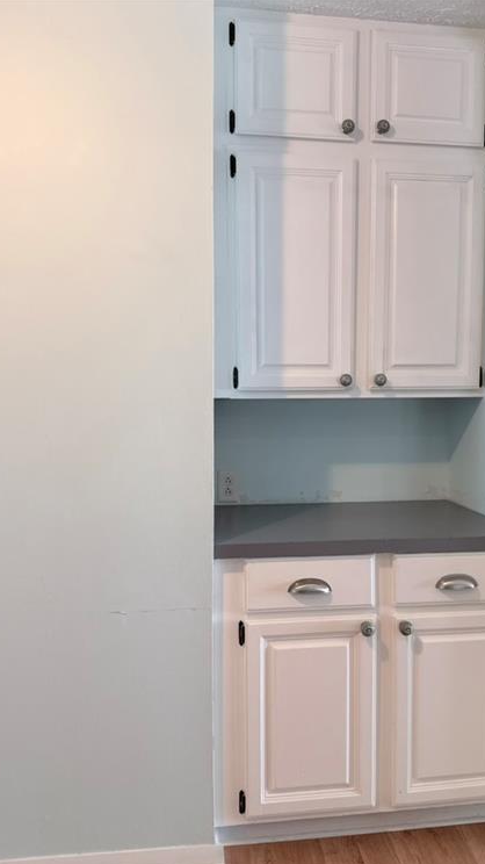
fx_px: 618
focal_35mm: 27
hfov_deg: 42.7
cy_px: 444
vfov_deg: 69.9
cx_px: 287
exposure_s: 1/60
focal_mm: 6.76
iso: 250
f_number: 1.78
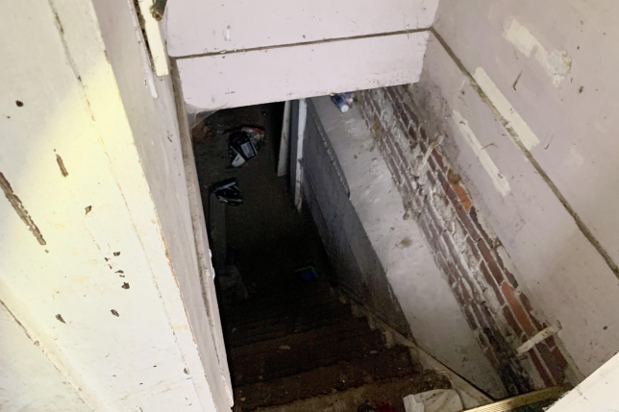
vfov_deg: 46.4
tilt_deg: -50.8
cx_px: 302
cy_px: 202
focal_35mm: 28
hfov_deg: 65.5
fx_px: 481
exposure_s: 1/40
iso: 400
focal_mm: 4.25
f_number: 1.8
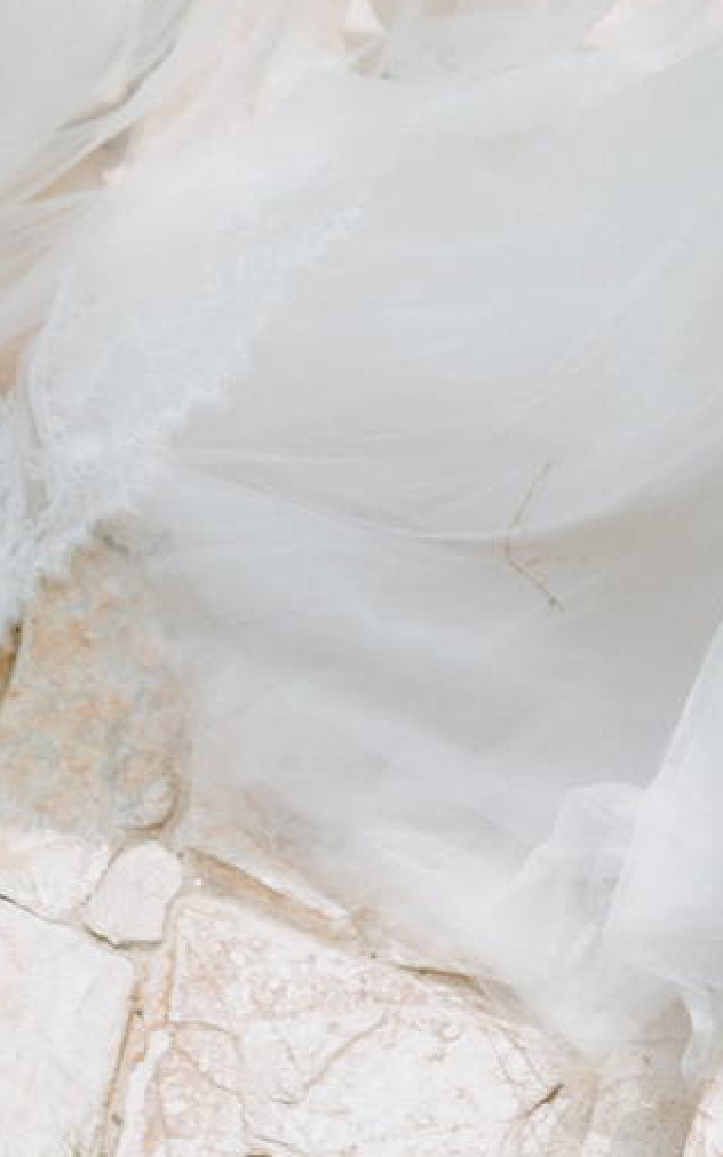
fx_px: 13816
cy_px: -255
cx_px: 1096
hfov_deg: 3.0
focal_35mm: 438
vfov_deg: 4.8
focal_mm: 85
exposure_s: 1/800
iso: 100
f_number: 2.5
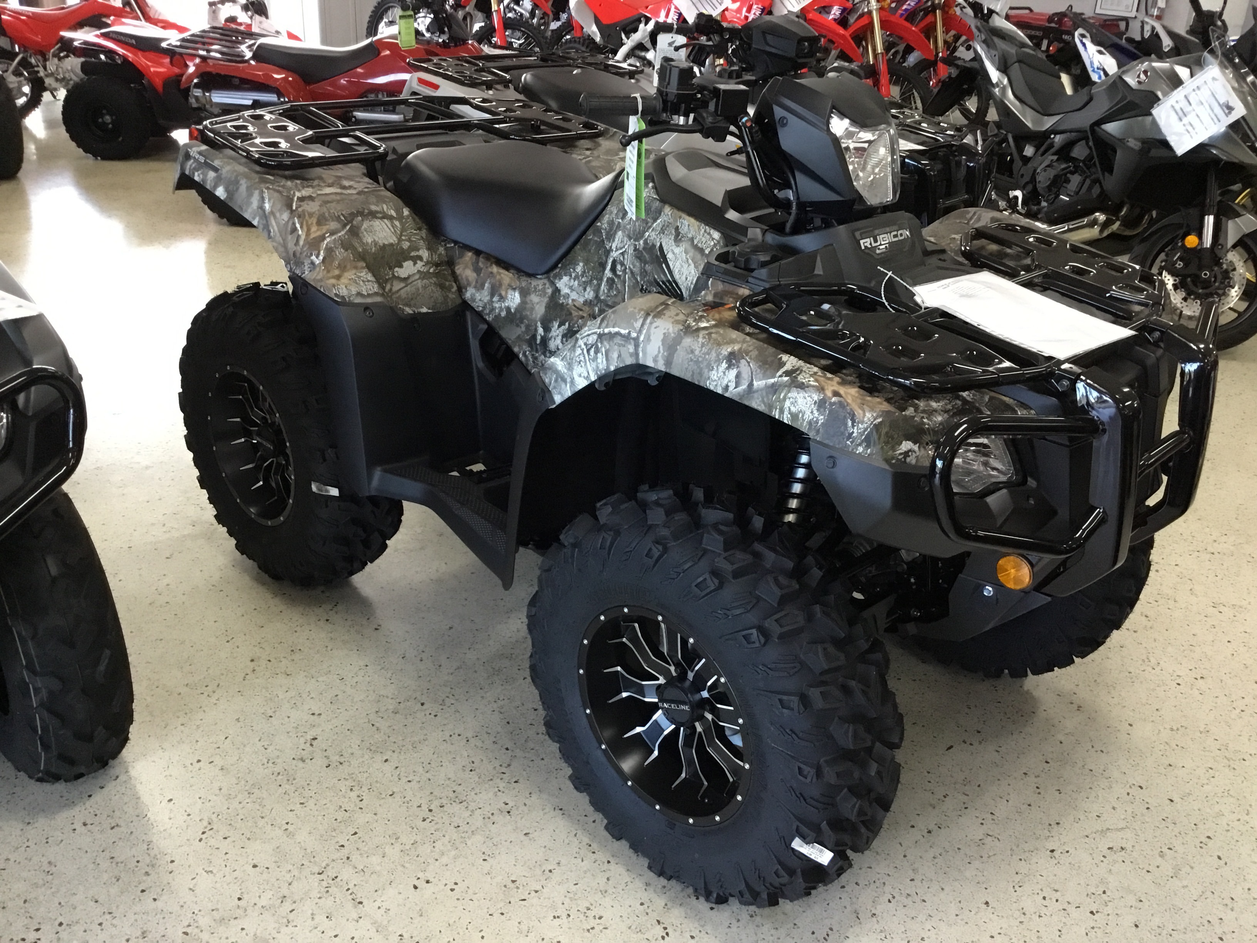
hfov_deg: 58.4
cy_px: 472
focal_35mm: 31
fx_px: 1126
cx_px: 628
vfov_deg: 45.4
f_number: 2.4
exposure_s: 1/24
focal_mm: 3.3
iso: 200
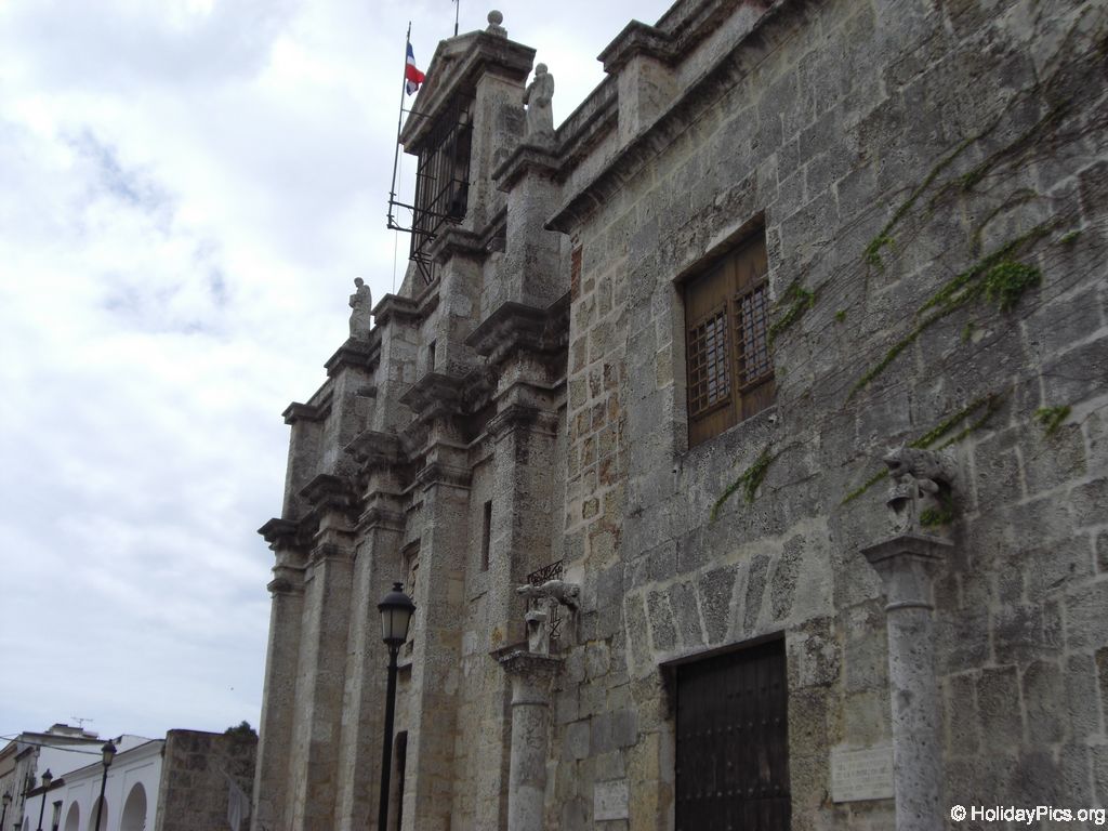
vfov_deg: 37.7
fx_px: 1216
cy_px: 416
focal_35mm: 38
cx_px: 554
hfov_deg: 49.0
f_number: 8
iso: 64
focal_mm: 6.2
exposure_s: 1/250
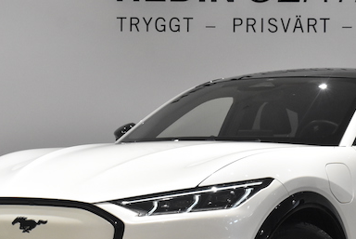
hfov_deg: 19.5
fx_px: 1030
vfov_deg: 13.2
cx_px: 240
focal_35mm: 104
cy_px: 157
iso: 3200
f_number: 7.1
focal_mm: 38
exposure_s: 1/200
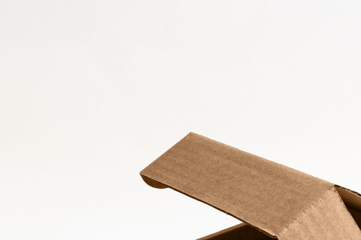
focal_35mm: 58
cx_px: 308
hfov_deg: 33.1
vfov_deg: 22.4
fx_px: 581
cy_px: 248
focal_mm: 18
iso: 800
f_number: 8
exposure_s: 1/13
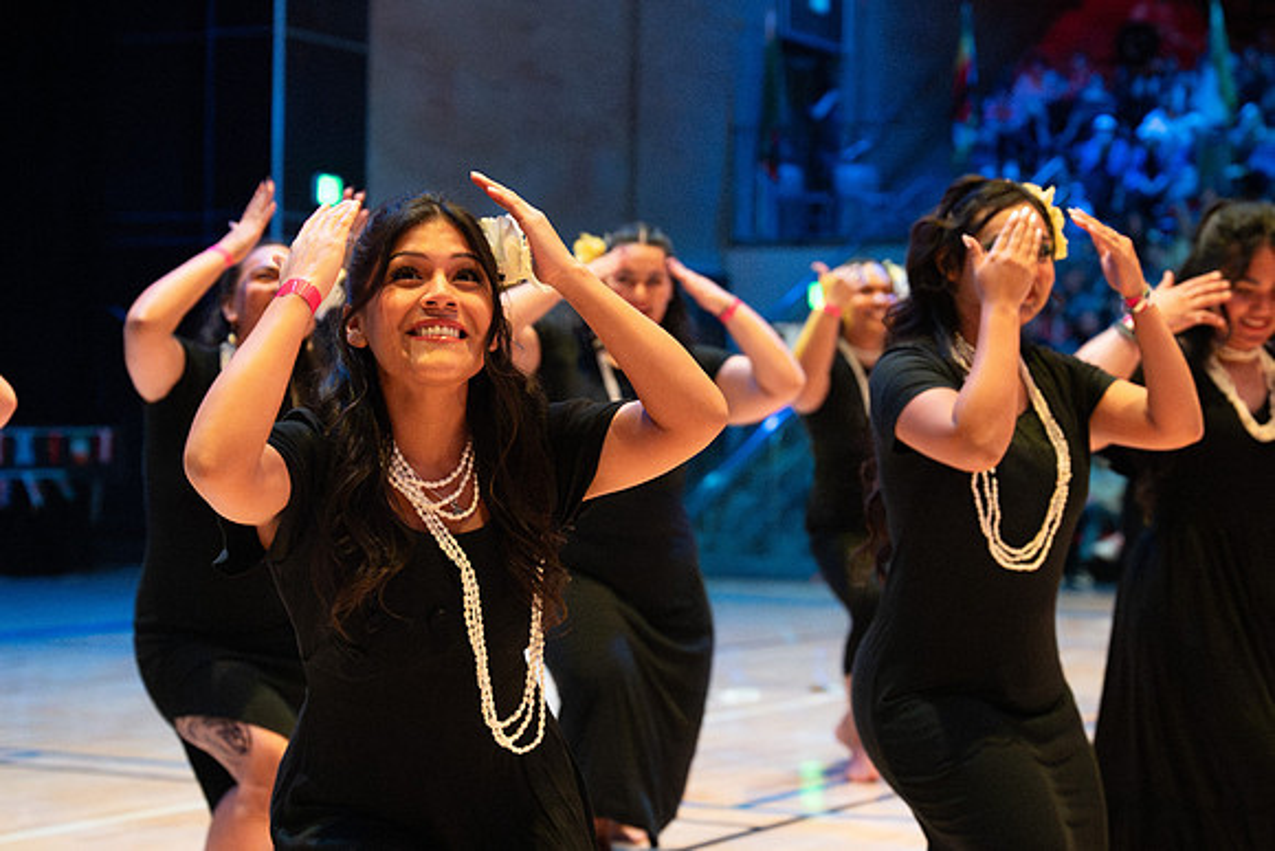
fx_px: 2788
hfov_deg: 25.7
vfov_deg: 17.3
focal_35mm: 79
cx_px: 721
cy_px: 466
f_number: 4
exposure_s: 1/250
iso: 22800
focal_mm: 62
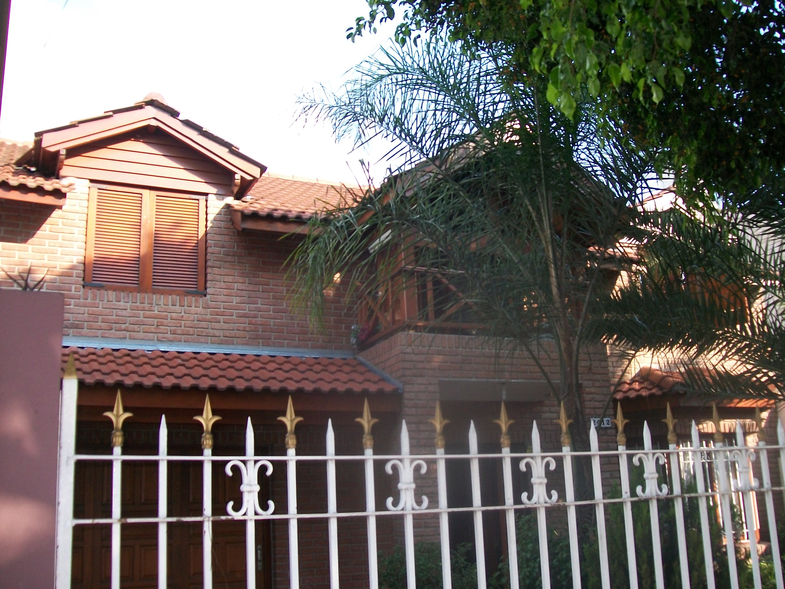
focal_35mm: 36
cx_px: 392
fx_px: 816
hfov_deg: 51.4
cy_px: 294
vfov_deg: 39.7
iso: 80
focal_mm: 6
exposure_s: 1/250
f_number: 2.7
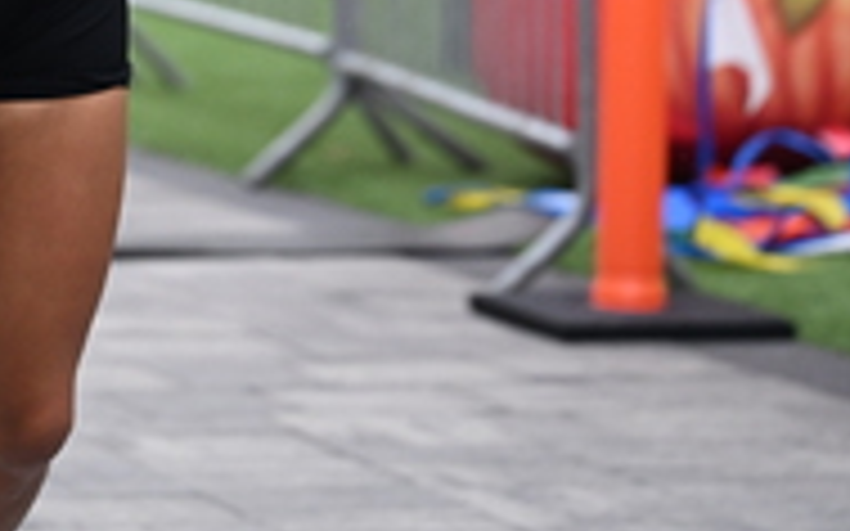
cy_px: -531
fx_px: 5627
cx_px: 137
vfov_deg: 5.3
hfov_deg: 8.6
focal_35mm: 243
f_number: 2.8
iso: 1000
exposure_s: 1/1600
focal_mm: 82
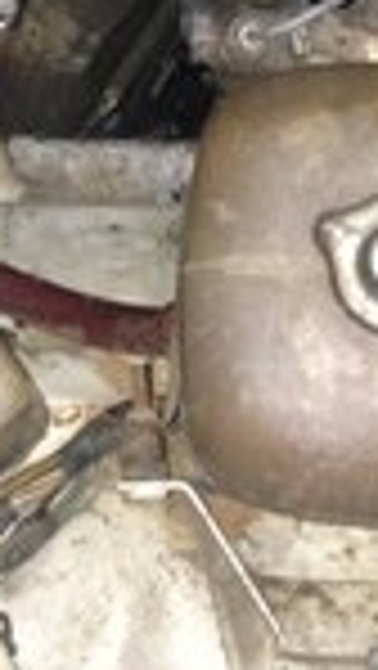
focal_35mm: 120
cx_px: 126
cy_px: -351
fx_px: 2135
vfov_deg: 16.2
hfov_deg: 10.1
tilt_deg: -57.3
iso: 320
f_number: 2.4
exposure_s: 1/16
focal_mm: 4.12
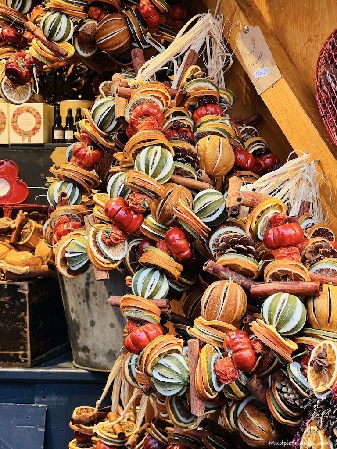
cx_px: 168
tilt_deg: -3.0
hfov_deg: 19.1
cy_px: 224
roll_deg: +0.6
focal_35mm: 77
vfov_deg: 25.3
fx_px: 999
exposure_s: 1/50
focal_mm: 9
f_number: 2.8
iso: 250
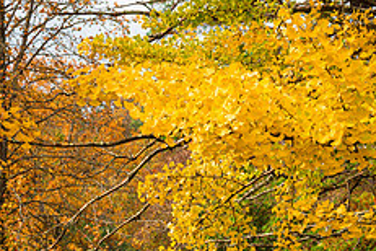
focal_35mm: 156
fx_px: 1629
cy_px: 299
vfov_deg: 8.7
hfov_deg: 13.1
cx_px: 342
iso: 100
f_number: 13
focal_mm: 62
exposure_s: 1/60
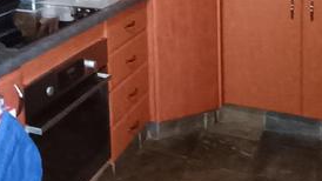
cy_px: -62
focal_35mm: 54
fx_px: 461
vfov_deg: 20.1
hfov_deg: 38.5
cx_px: 145
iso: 1424
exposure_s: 1/25
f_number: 2.2
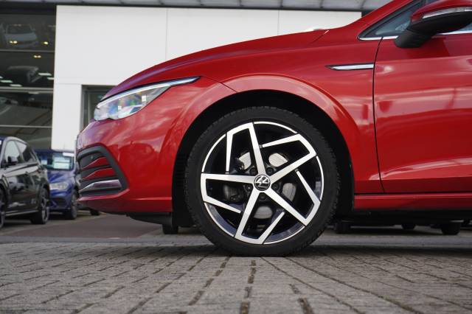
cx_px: 236
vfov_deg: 21.5
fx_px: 826
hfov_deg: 31.9
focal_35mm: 63
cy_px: 157
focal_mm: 42
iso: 200
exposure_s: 1/160
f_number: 6.3
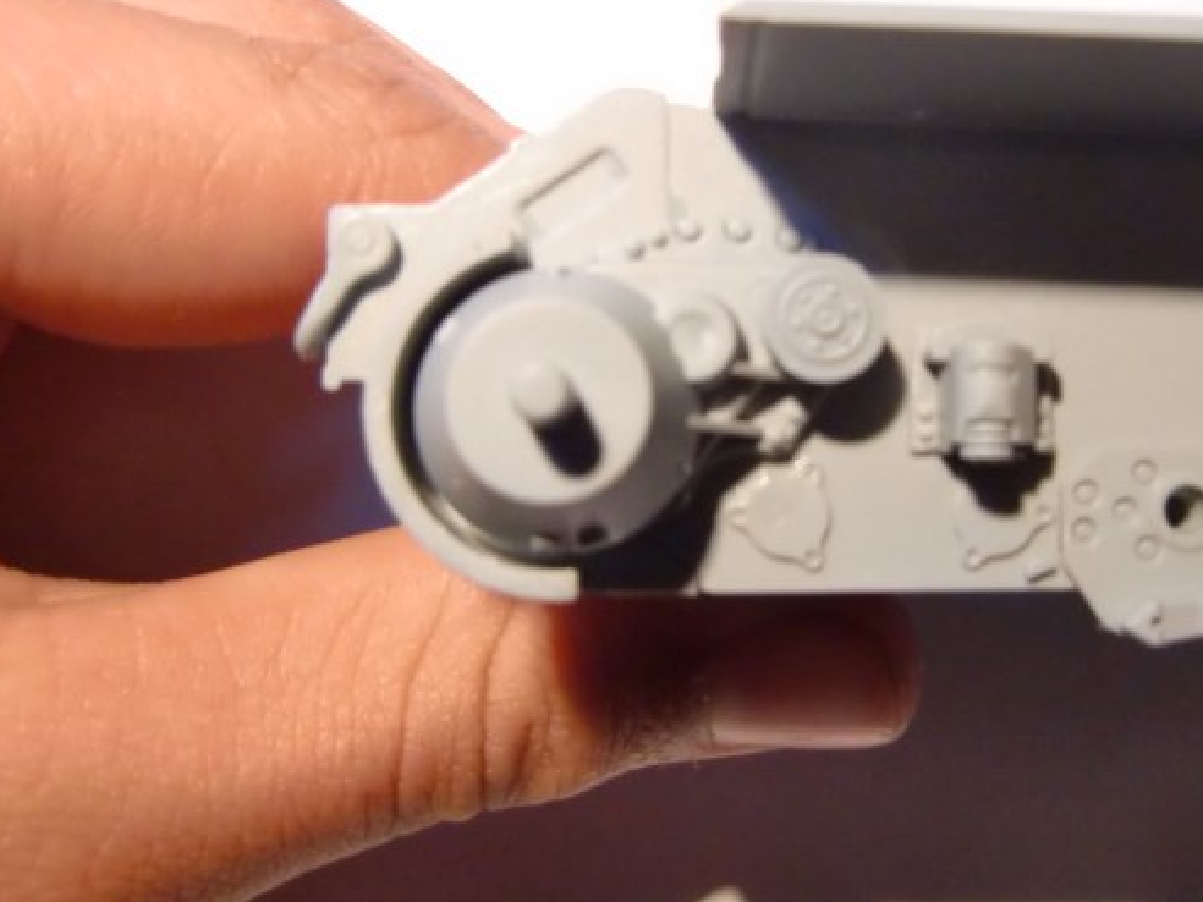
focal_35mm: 39
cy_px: 332
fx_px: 1355
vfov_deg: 36.6
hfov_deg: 47.5
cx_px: 736
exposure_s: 1/60
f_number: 3.2
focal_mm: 4.3
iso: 320
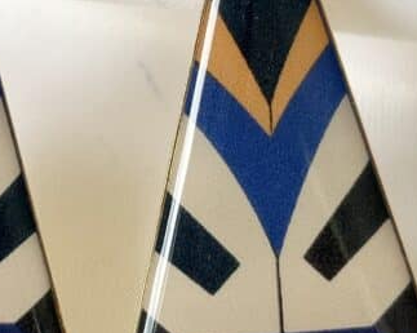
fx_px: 1986
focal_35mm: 161
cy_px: 102
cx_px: 103
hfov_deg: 12.0
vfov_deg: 9.6
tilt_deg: -50.0
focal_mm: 5.96
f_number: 1.6
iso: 32
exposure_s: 1/552
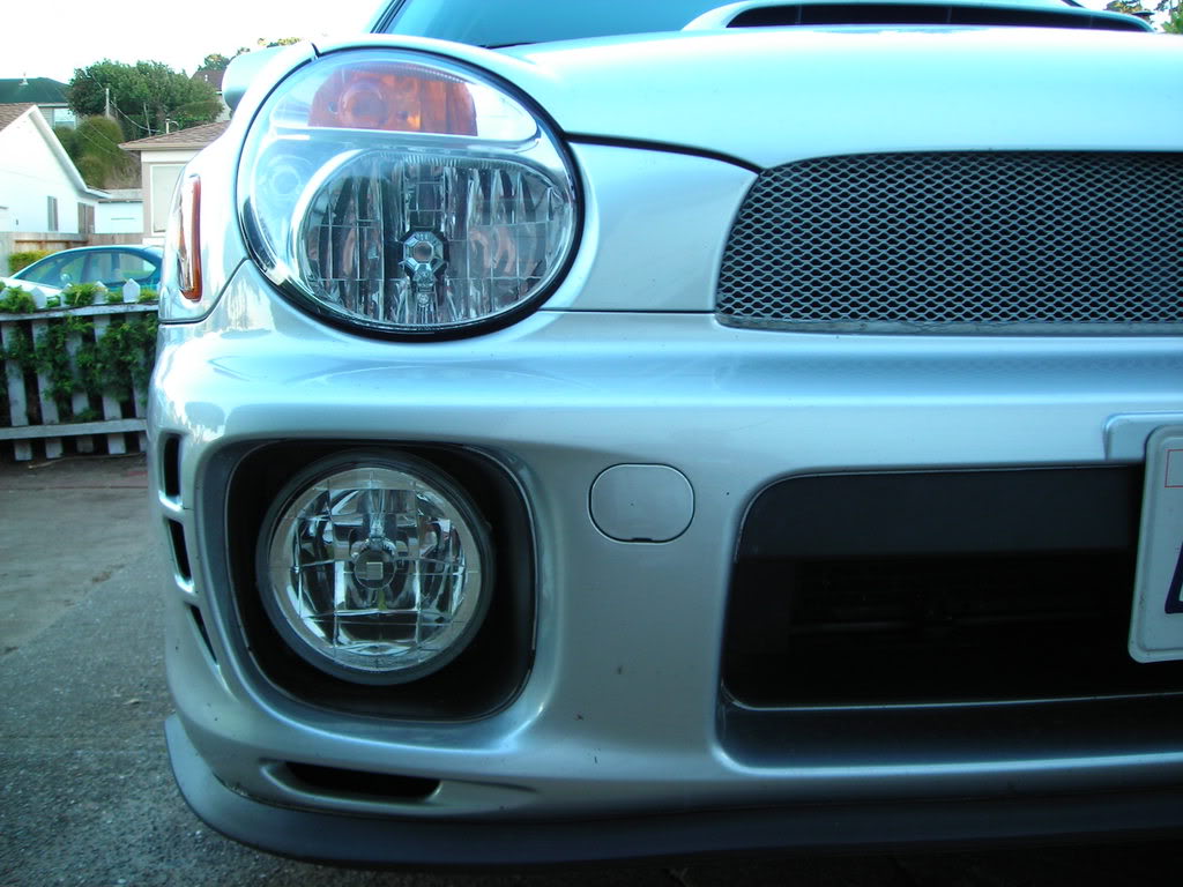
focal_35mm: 38
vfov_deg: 37.7
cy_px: 444
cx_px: 592
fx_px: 1299
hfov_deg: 49.0
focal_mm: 6.3
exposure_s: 1/18
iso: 50
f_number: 3.2
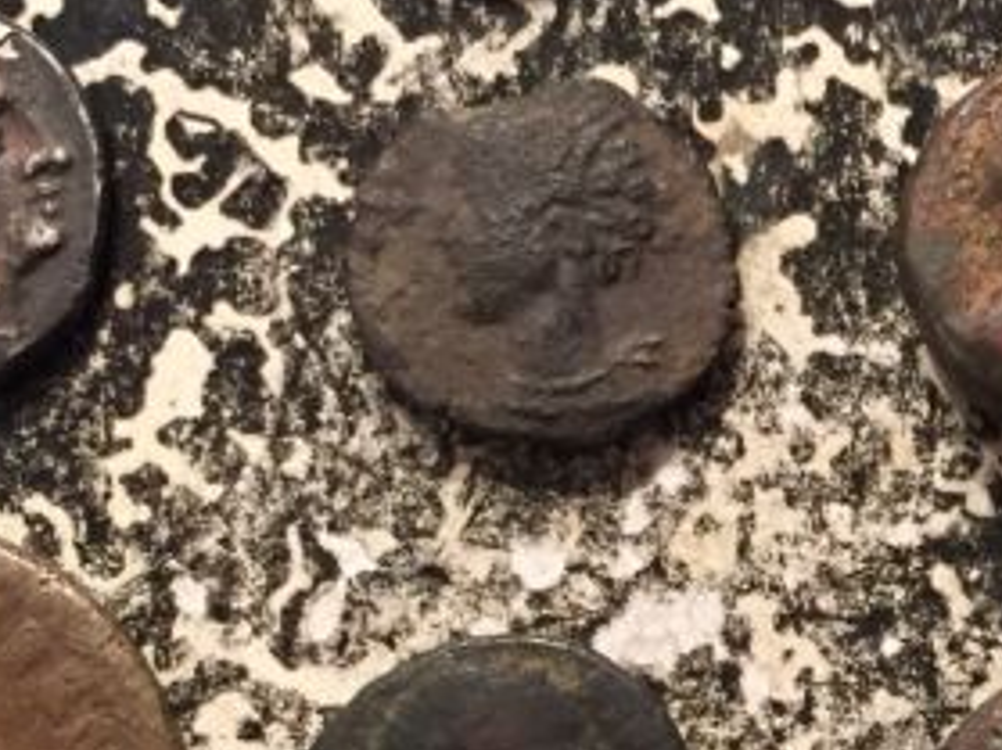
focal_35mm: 104
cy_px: 567
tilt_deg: -83.5
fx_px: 3009
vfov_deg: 14.2
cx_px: 998
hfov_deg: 18.4
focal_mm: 4.15
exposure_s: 1/30
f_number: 2.2
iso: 160
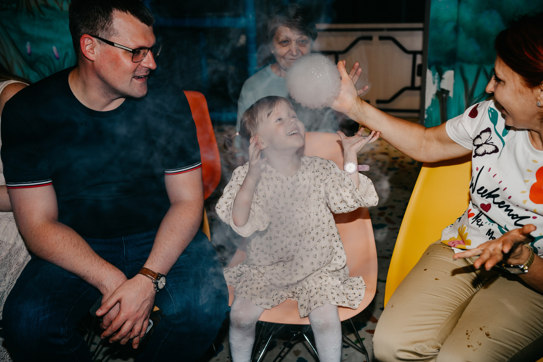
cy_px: 181
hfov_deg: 44.5
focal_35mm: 44
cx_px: 272
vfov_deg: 30.5
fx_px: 664
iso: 160
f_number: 3.5
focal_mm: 44
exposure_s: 1/160
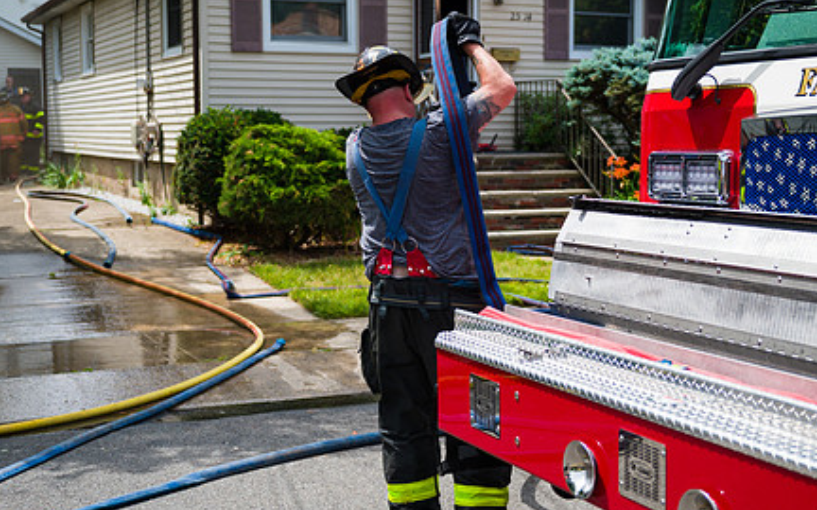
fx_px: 1158
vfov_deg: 24.9
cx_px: 422
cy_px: 234
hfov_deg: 38.9
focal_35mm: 52
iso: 200
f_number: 3.2
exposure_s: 1/2500
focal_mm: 38
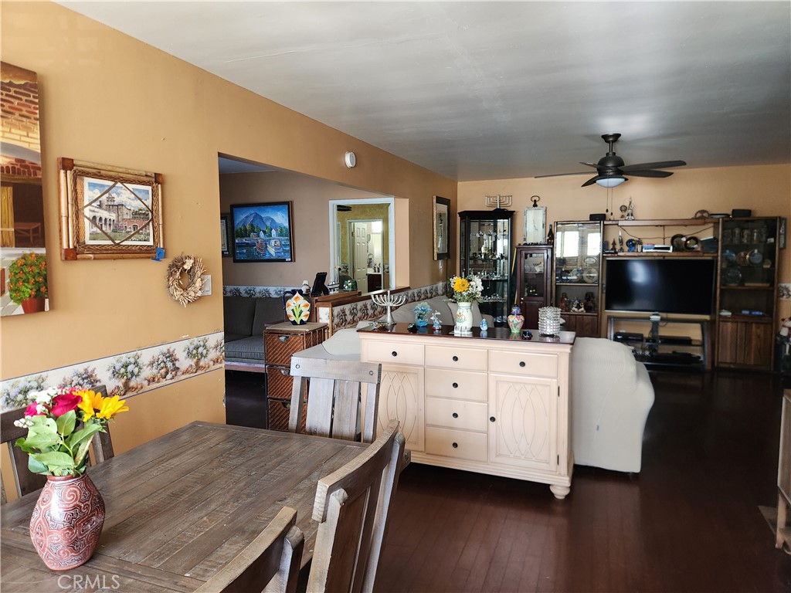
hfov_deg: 73.9
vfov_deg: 58.9
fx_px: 526
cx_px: 396
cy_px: 296
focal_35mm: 23
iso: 500
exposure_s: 1/120
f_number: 1.8
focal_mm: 5.4
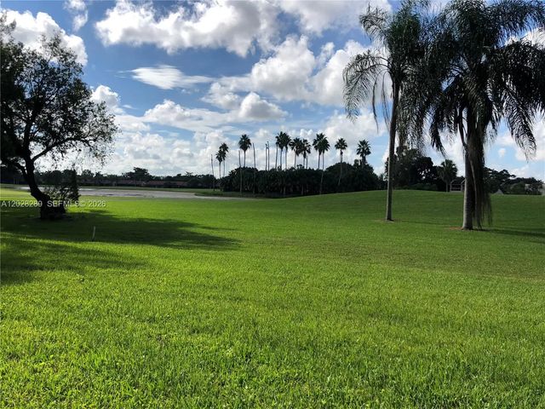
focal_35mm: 28
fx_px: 441
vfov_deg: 49.7
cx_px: 272
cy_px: 204
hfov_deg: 63.4
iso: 20
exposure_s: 1/2667
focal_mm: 3.99
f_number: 1.8
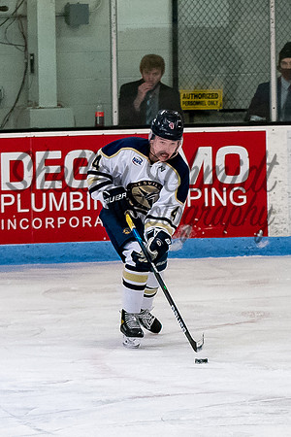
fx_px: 6176
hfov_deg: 2.7
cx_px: 139
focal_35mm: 509
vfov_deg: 4.0
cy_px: 221
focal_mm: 100
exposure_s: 1/800
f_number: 3.2
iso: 2000
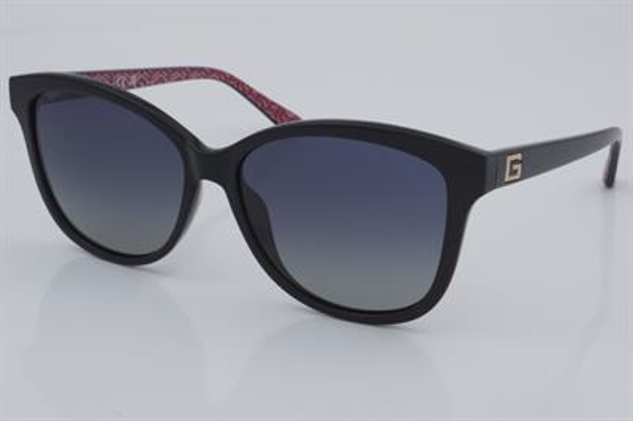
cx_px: 316
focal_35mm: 75
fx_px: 1318
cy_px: 210
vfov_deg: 18.2
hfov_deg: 27.0
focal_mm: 50
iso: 100
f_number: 32
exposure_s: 1/4
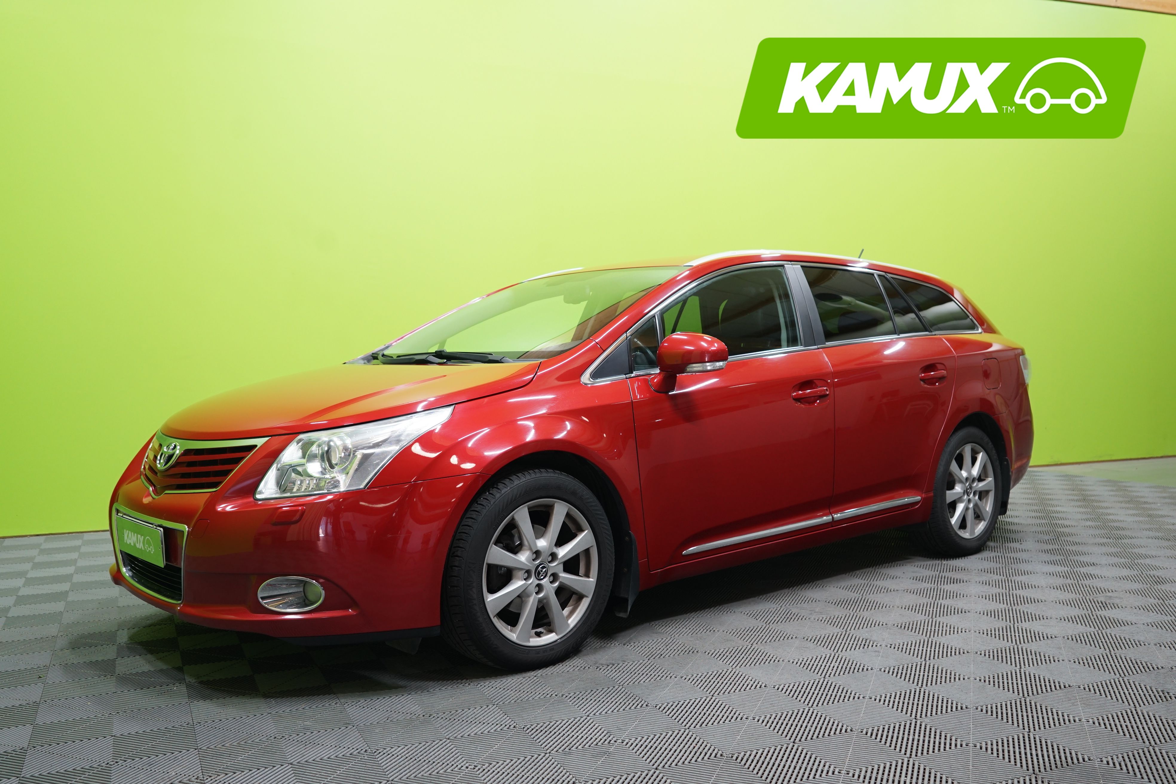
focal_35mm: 31
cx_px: 588
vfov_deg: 42.3
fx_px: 1013
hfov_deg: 60.3
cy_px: 392
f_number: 4.5
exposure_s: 1/20
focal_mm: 31
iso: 640
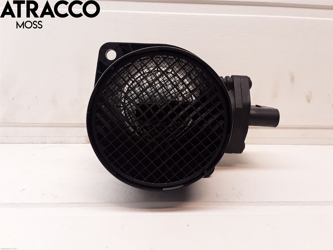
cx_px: 166
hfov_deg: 63.4
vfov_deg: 49.7
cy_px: 125
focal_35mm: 28
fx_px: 269
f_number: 1.9
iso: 40
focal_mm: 2.91
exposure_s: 1/100
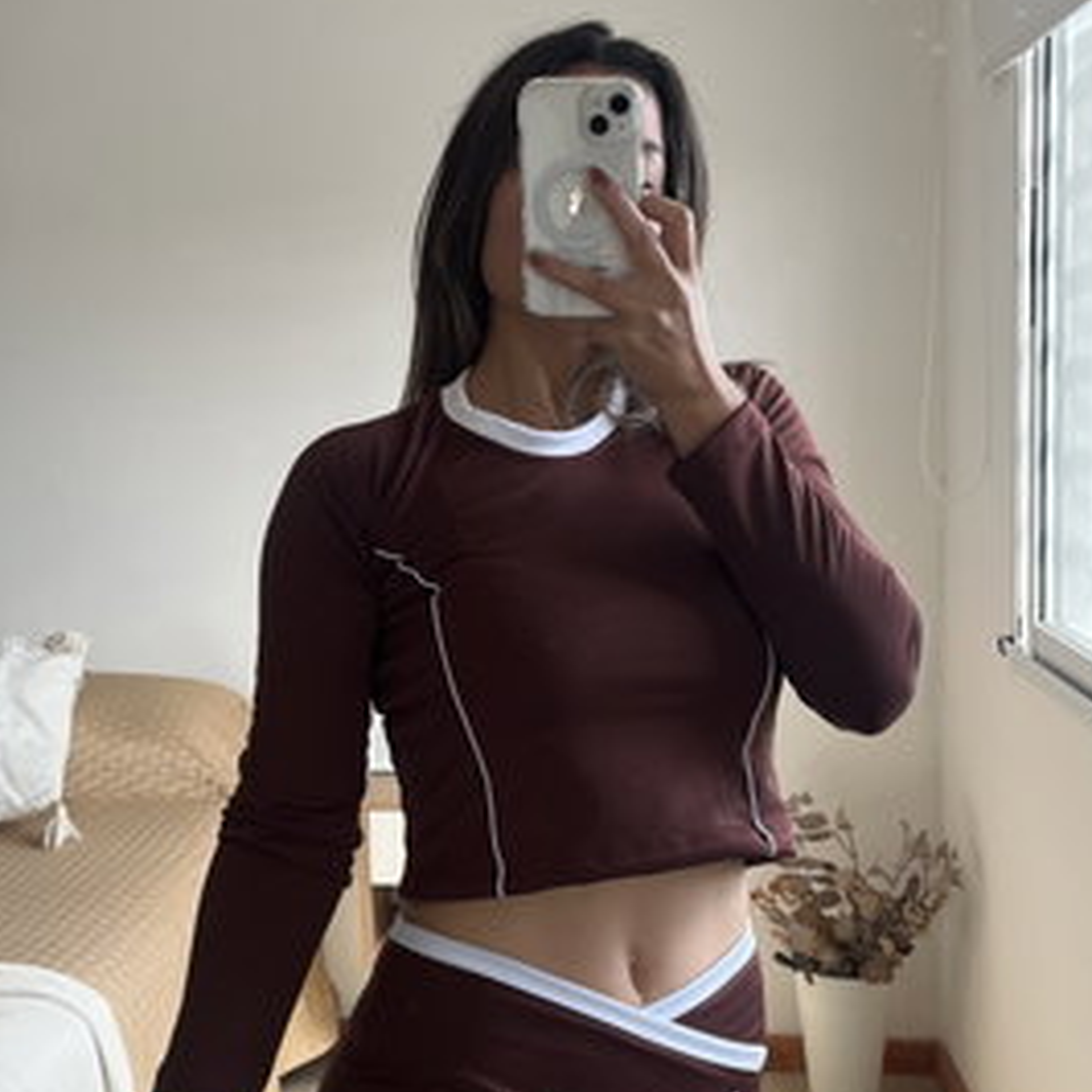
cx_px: 390
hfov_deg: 36.5
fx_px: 1642
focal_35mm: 46
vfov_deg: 36.8
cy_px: 573
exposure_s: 1/122
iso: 32
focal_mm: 5.1
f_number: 1.6
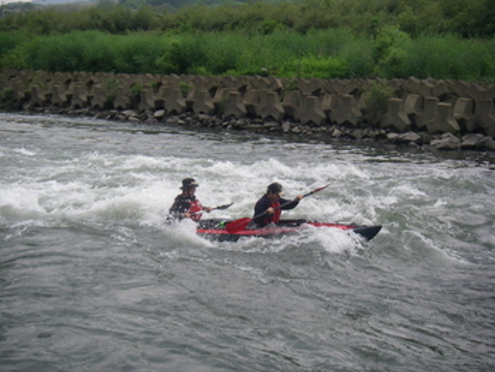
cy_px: 186
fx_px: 902
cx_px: 248
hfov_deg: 30.7
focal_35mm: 63
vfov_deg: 23.3
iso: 64
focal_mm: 10.5
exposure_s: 1/200
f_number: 3.7
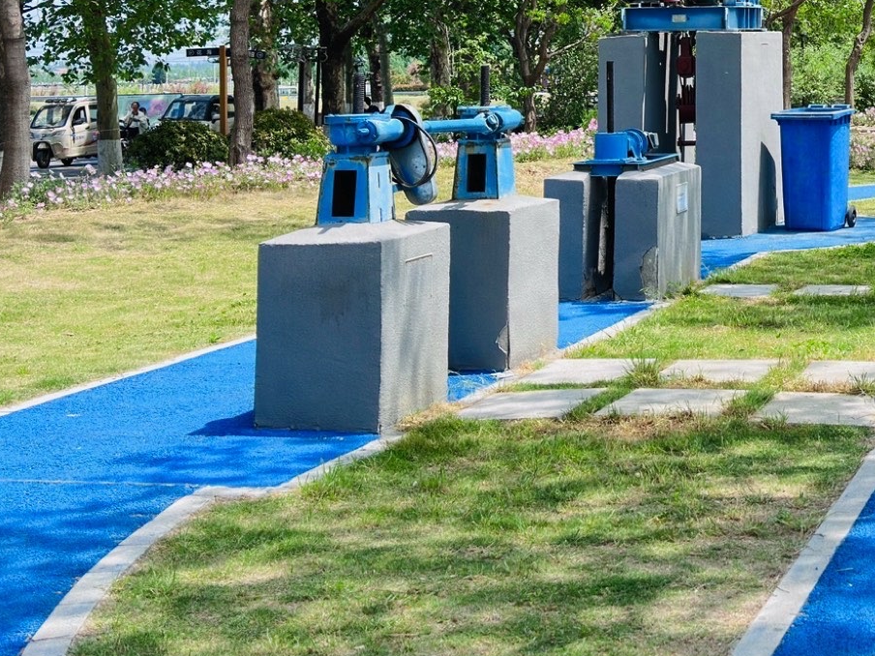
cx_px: 860
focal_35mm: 68
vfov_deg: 20.5
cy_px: -75
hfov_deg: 27.1
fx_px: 1719
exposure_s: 1/1890
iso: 80
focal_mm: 6.86
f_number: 1.78
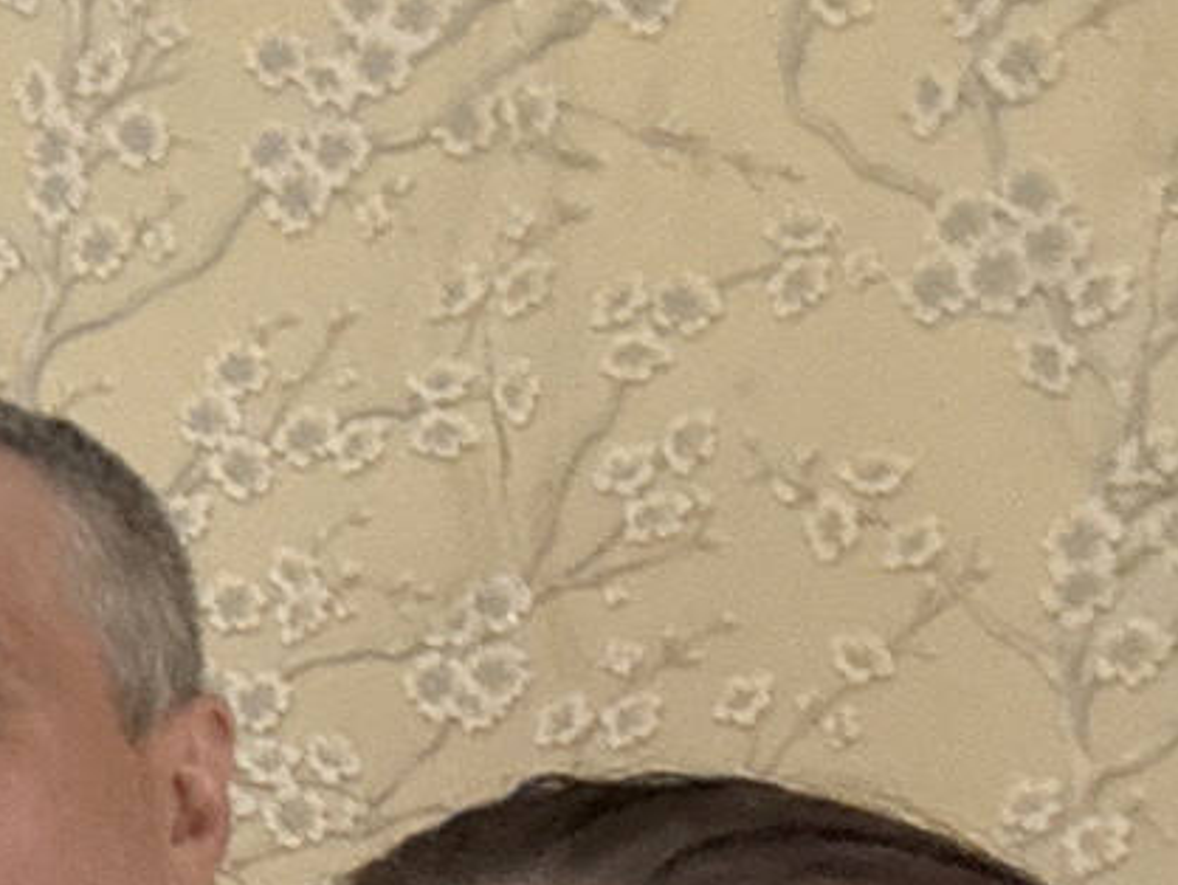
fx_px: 3746
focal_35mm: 110
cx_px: -1432
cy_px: 1384
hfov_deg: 13.9
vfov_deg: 12.7
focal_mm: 2.69
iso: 250
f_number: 1.9
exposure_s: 1/33
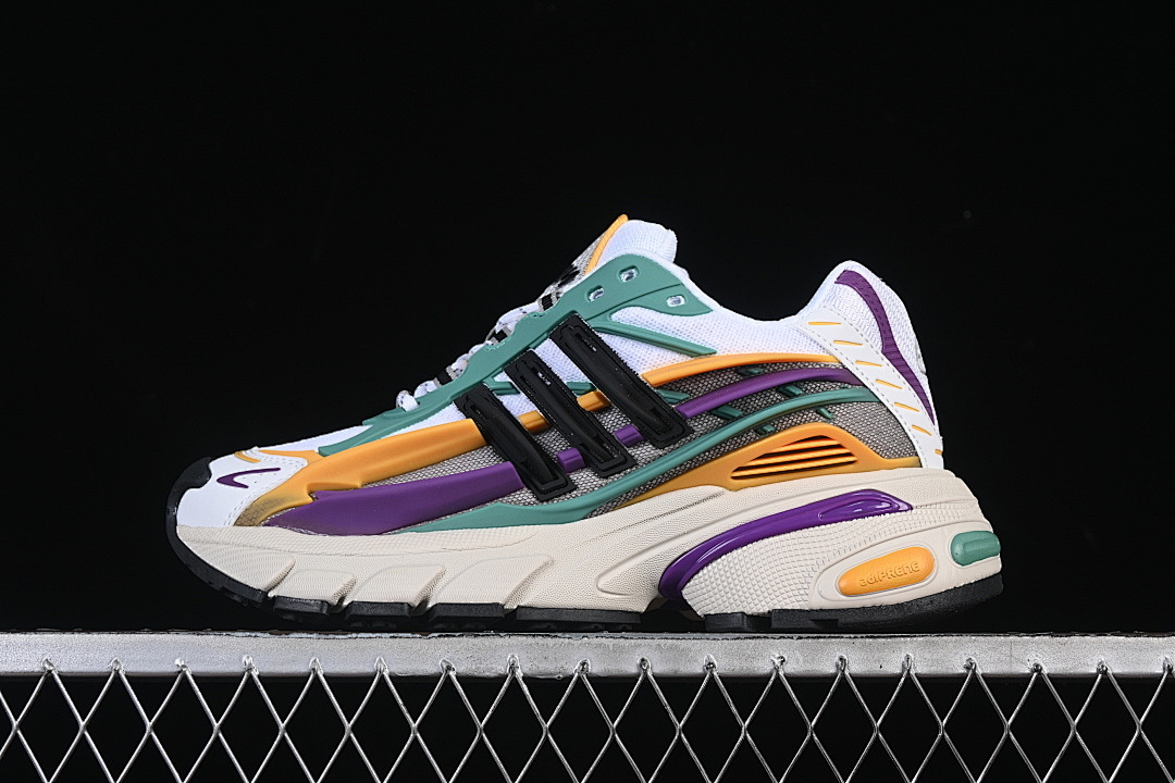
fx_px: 2448
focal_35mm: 75
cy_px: 392
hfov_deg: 27.0
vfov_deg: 18.2
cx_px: 588
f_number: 8
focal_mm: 50
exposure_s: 1/80
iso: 160
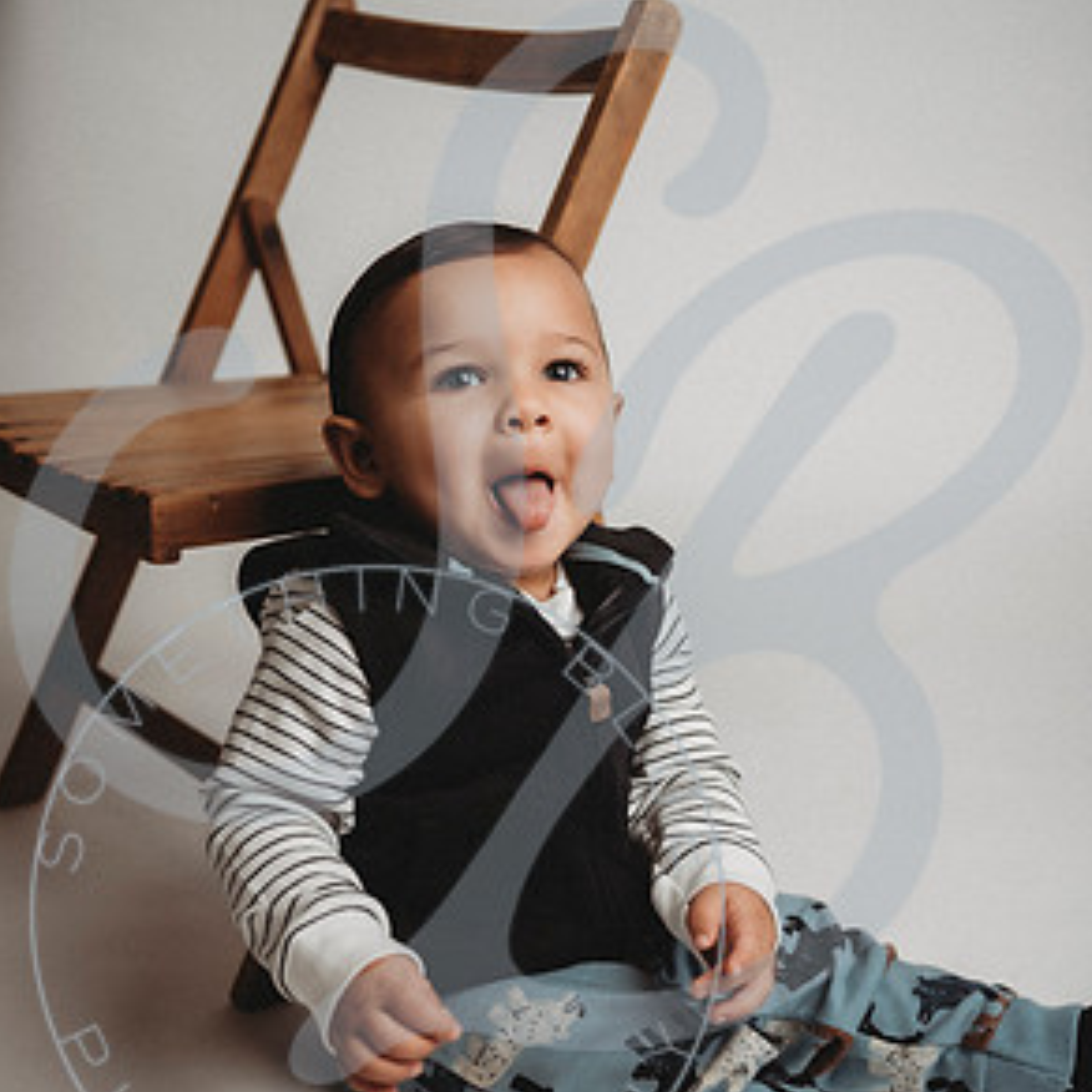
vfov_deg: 31.0
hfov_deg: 31.1
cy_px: 628
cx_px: 546
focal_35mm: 55
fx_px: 1963
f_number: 2.8
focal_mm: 42
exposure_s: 1/125
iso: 100
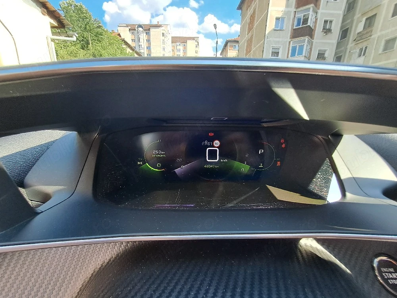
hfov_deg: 106.2
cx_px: 198
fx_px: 149
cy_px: 149
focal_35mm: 13
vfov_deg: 89.9
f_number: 2.2
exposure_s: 1/111
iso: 40
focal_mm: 1.42
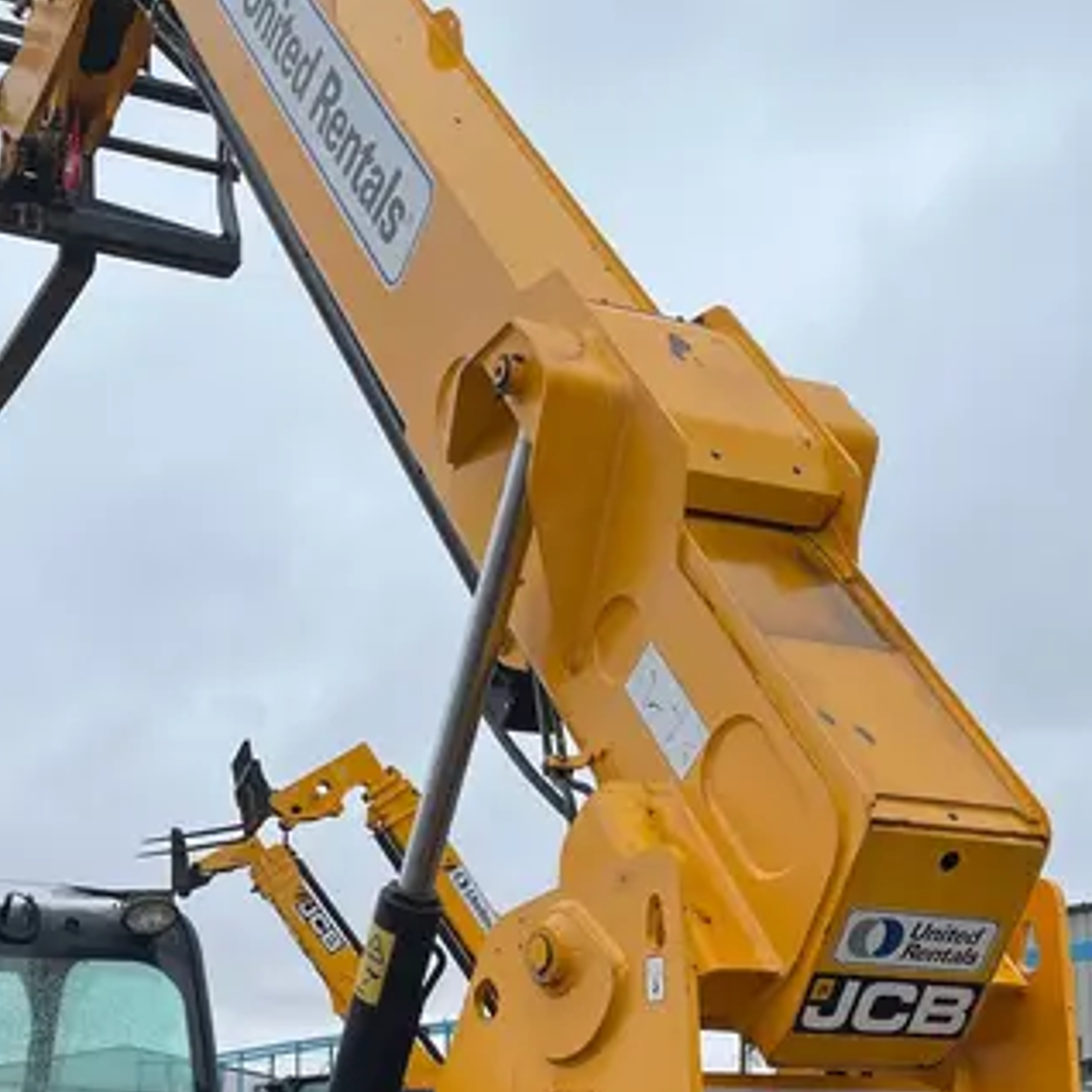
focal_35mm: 53
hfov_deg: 31.5
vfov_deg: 30.8
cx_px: 254
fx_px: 1892
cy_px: 980
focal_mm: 5.1
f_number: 1.6
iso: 50
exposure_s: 1/1117
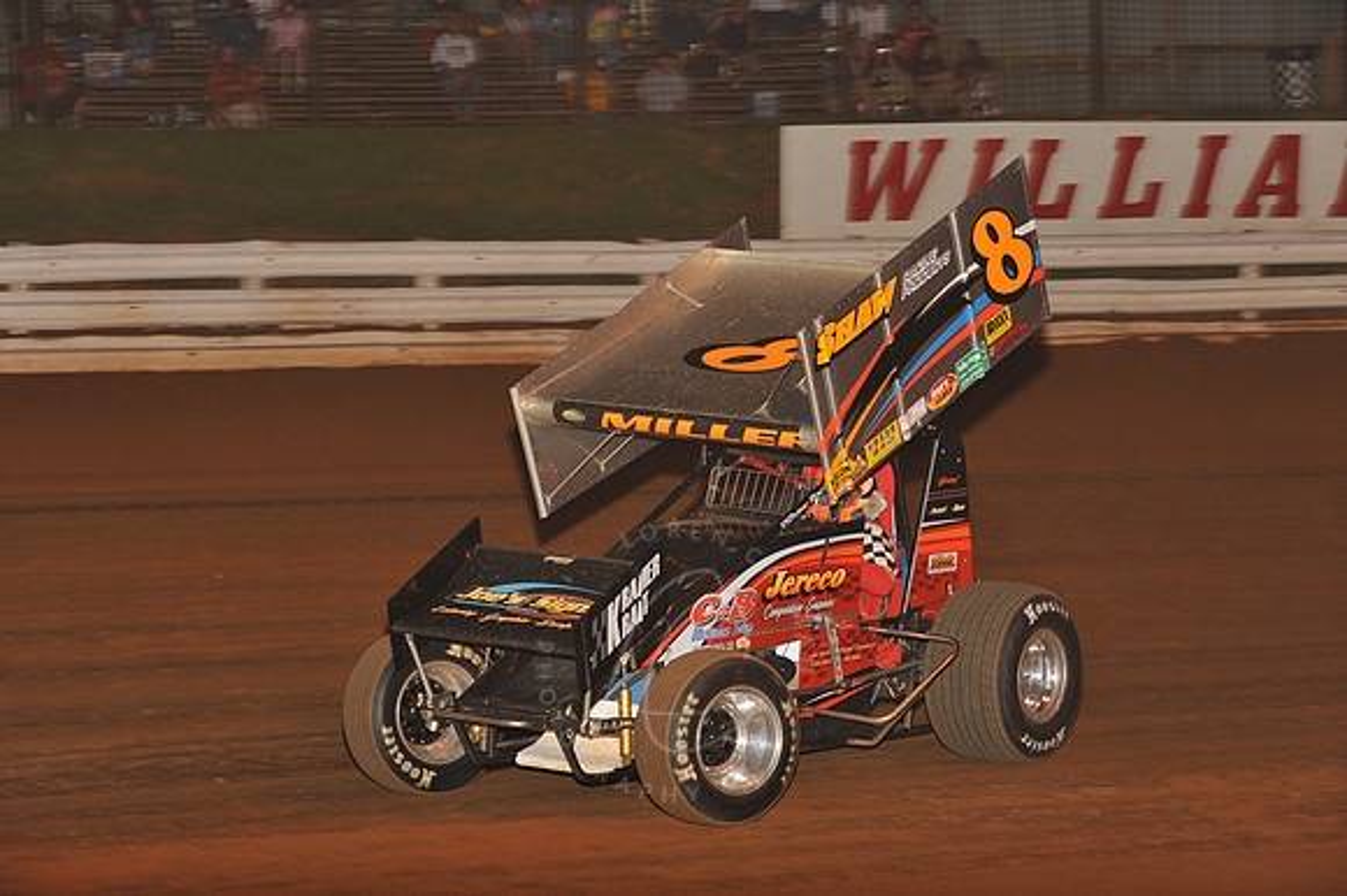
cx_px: 674
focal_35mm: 112
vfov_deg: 12.2
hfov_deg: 18.3
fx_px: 4188
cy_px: 448
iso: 1000
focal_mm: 112
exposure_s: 1/320
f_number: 7.1
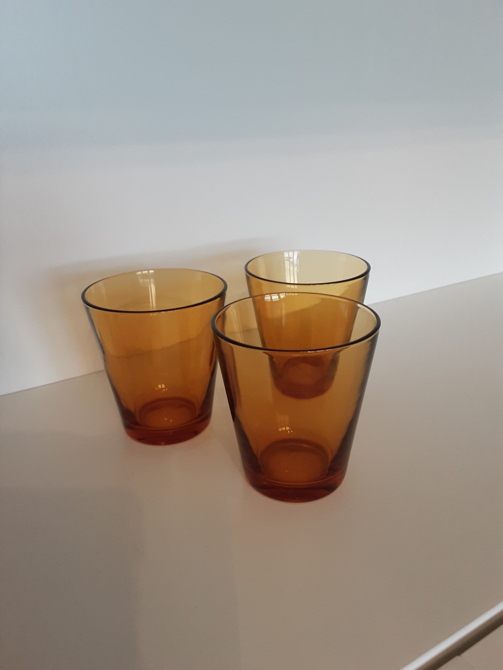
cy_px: 335
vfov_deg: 63.4
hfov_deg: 49.7
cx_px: 252
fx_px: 542
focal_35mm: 28
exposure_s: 1/50
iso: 160
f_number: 1.9
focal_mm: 2.9
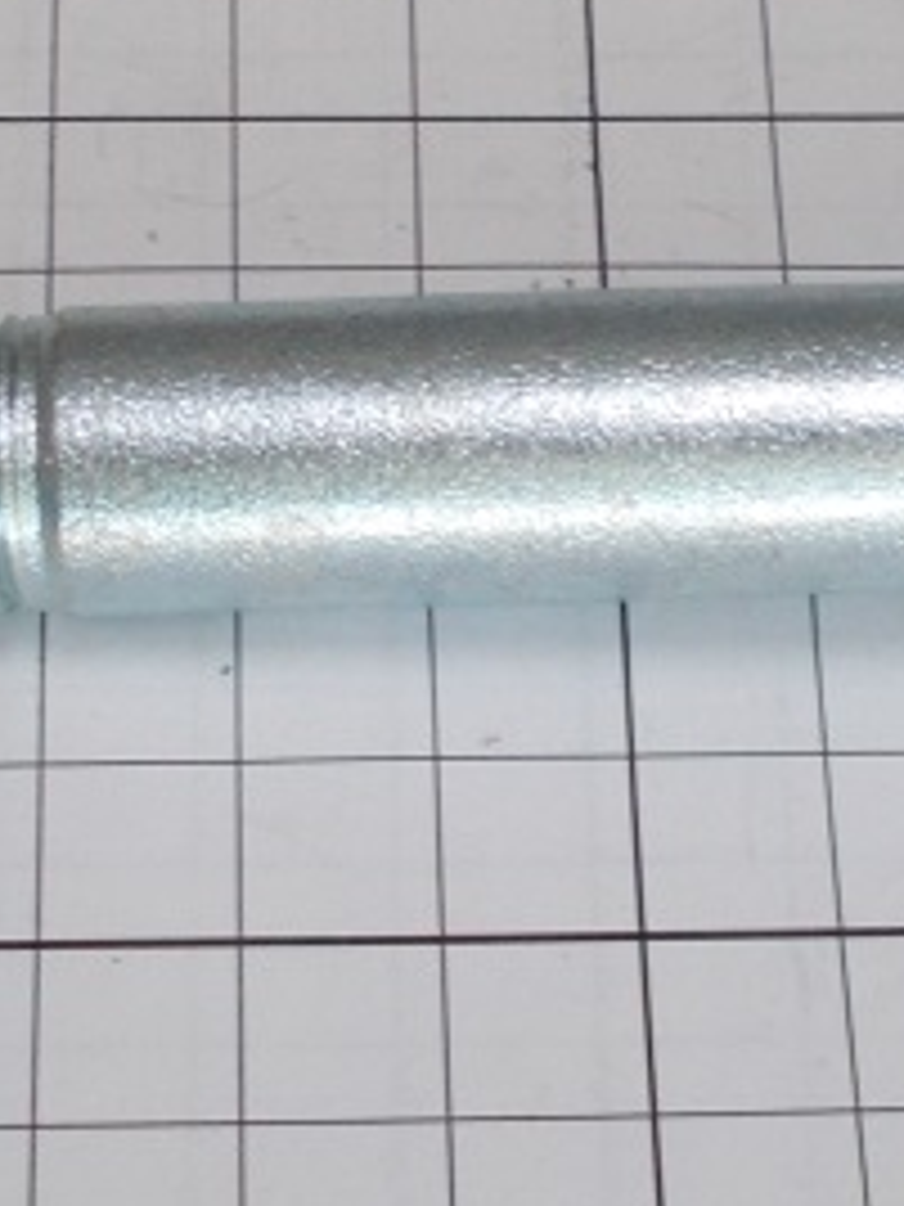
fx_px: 2159
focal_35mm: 62
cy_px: 292
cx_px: 702
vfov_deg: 30.6
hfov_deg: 23.4
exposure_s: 1/30
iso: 80
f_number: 3.2
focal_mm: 4.6
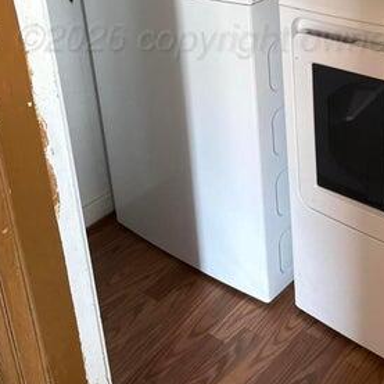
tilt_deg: -20.9
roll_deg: +5.2
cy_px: 40
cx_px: 280
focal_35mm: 49
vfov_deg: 32.9
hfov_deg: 34.1
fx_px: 615
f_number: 1.78
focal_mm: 6.76
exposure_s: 1/60
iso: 500
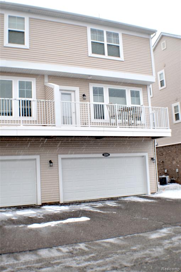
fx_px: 363
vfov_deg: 41.1
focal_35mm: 48
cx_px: 90
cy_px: 136
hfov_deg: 28.0
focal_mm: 32
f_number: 4.8
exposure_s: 1/125
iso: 450
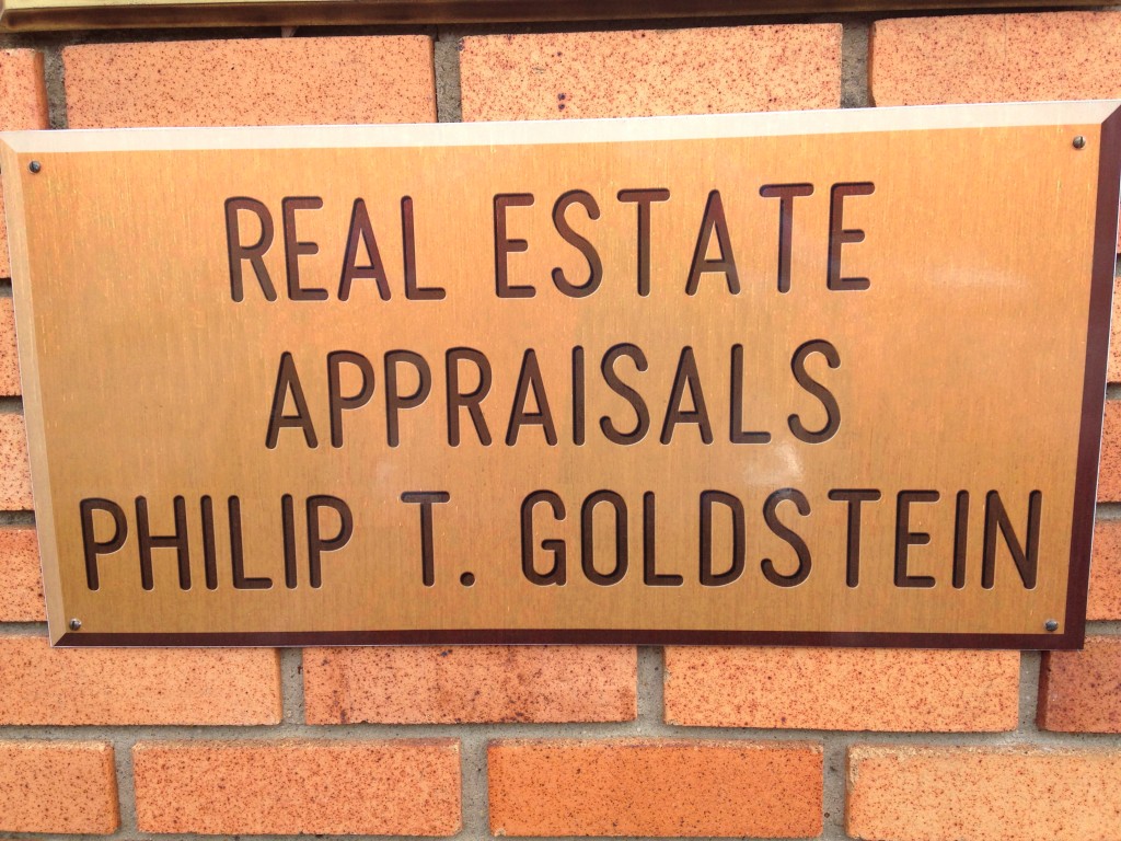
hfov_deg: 55.4
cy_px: 420
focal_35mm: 33
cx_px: 560
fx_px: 1069
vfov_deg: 42.9
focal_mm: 4.12
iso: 50
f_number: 2.4
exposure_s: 1/339
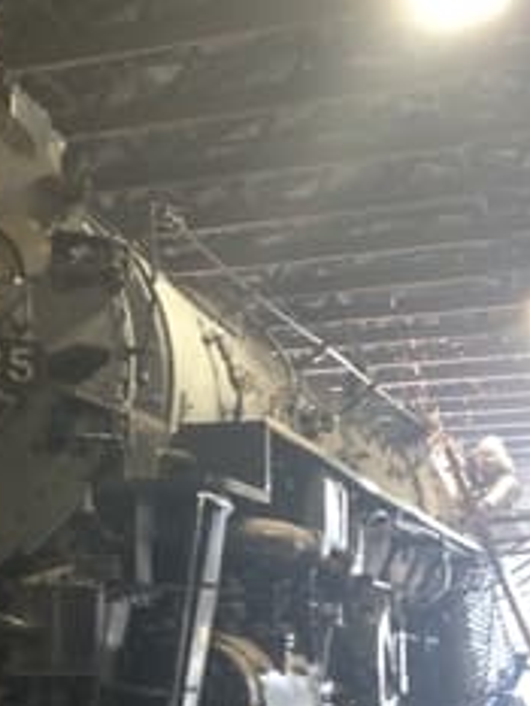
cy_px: 465
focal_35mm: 80
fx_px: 1632
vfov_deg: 24.3
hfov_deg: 18.2
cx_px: 76
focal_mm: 4.28
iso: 200
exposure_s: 1/20
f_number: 2.4
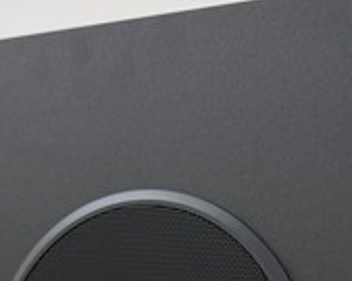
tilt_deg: -5.2
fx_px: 1124
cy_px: 474
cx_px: 92
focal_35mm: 108
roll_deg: -1.5
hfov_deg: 17.7
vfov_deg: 13.1
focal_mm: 6.76
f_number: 1.78
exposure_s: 1/120
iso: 160
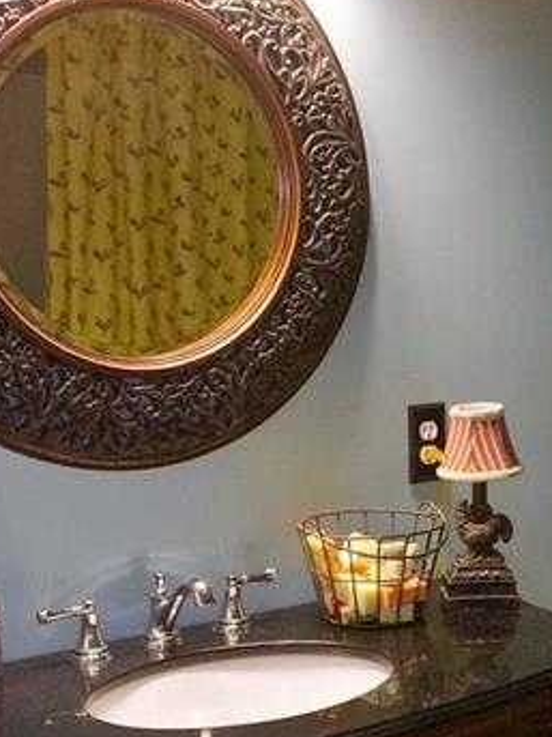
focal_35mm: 65
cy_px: 451
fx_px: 1383
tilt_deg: -8.3
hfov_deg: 22.0
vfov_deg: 29.7
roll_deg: -0.3
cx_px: 505
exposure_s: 1/31
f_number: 2.2
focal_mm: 4.15
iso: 25
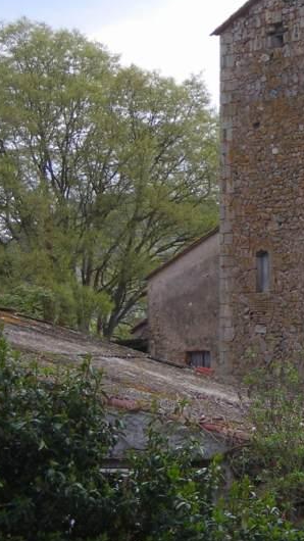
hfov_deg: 7.3
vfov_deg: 13.3
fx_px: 2322
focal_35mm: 162
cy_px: 253
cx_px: 510
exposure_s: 1/134
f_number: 4.2
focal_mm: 12.7
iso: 50
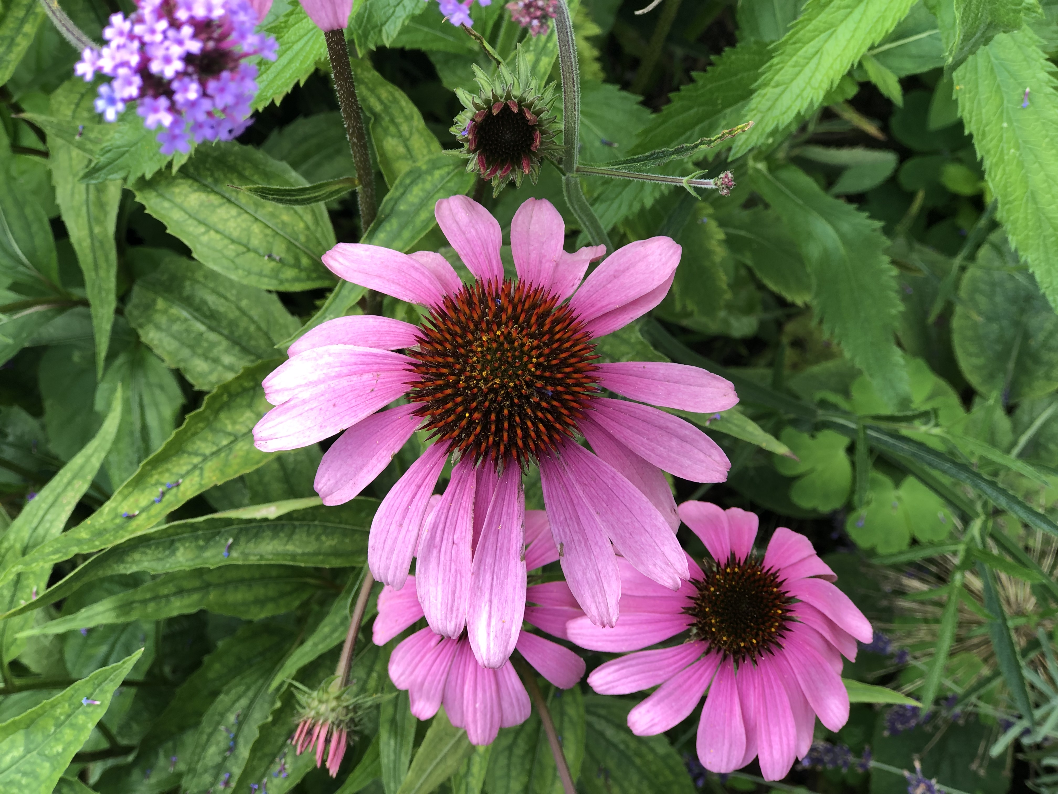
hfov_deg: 33.8
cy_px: 397
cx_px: 529
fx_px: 1742
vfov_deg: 25.7
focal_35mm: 57
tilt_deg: -66.0
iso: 32
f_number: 2.8
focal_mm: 6.6
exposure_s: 1/120
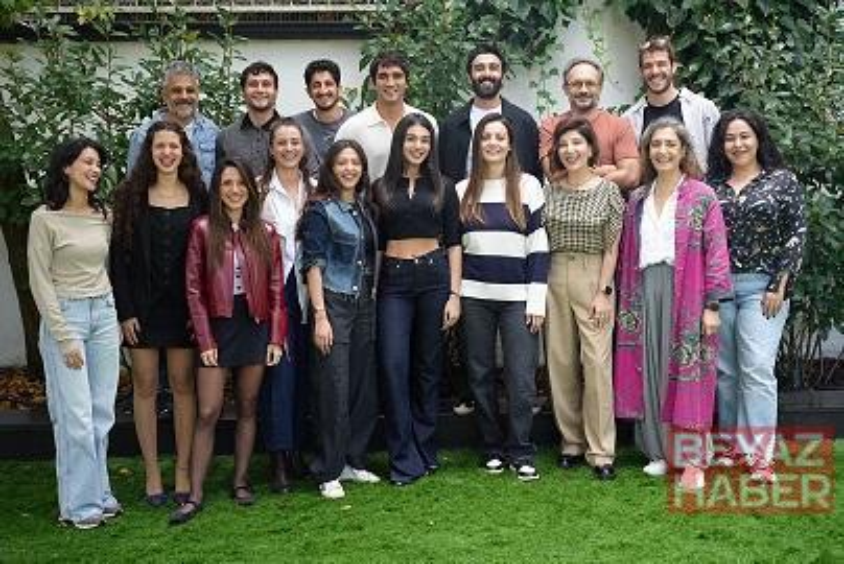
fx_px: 1103
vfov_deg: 28.7
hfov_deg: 41.9
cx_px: 422
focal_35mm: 47
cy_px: 282
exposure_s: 1/160
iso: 320
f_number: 4
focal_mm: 47
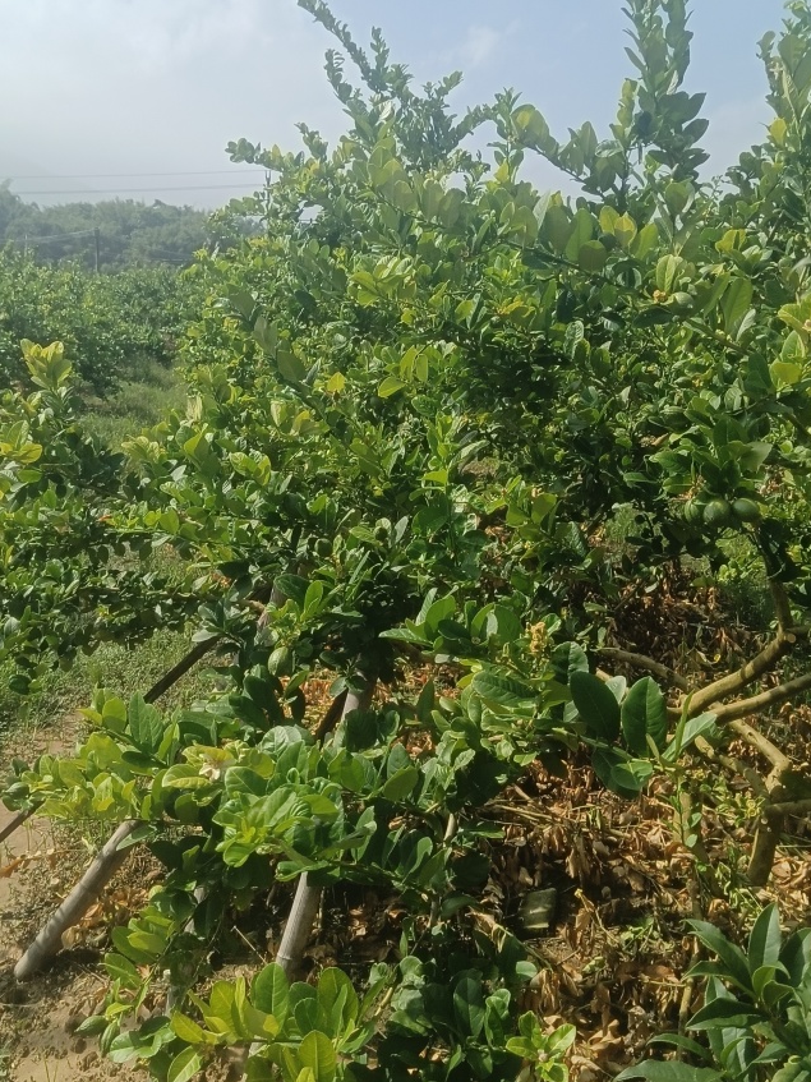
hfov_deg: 41.8
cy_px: 496
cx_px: 406
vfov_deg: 53.9
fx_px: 1062
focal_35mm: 34
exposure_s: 1/677
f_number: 1.9
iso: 101
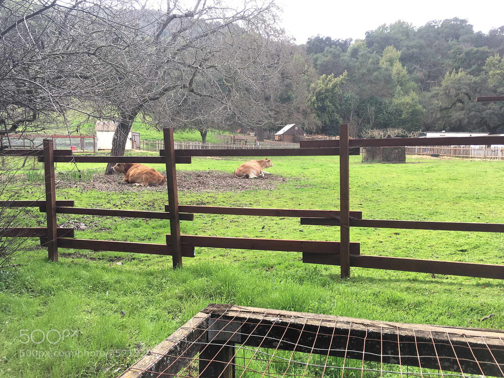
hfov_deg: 61.7
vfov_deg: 48.2
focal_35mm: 29
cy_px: 189
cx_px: 252
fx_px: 422
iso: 25
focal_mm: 4.15
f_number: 2.2
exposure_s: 1/209
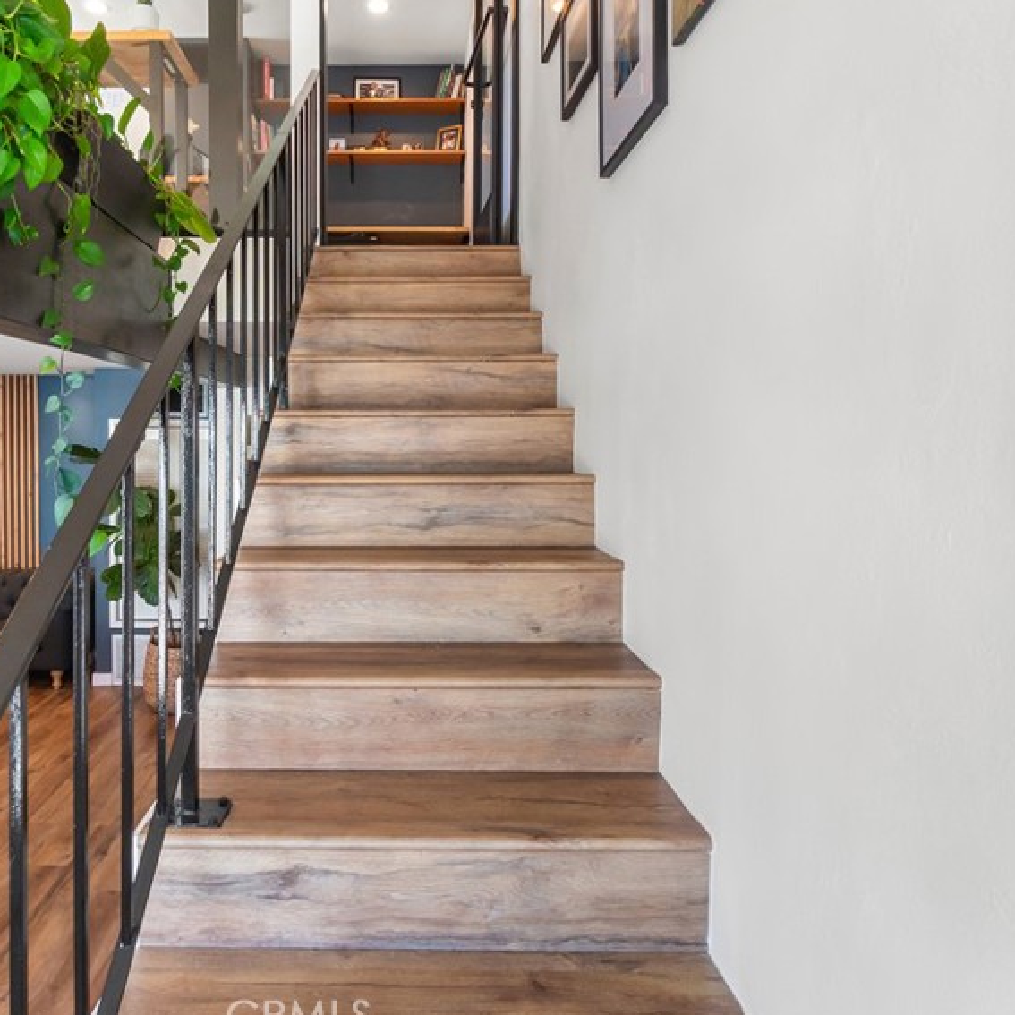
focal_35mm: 23
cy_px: 431
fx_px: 763
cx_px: 408
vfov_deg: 66.9
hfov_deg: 66.6
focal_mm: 10
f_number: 7.1
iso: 320
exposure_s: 1/30
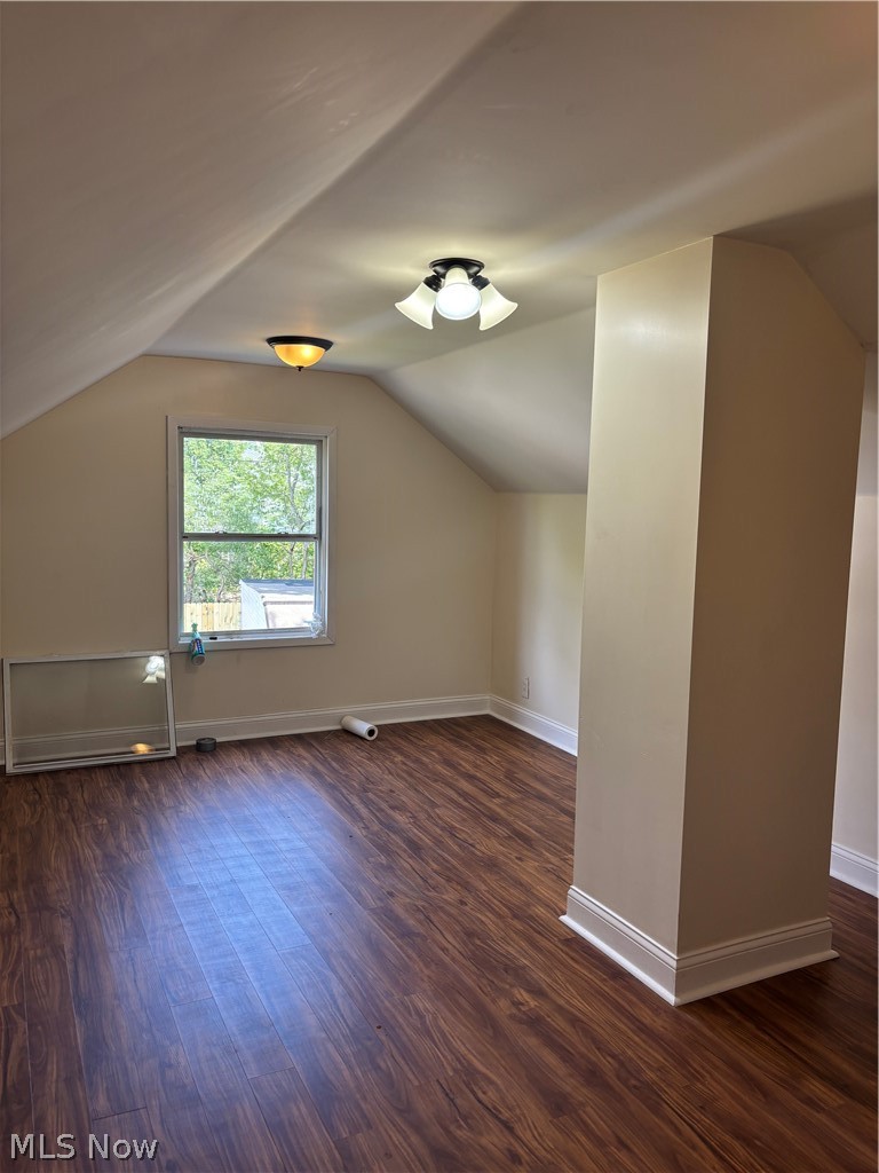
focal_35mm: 26
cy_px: 586
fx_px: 880
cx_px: 440
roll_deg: -2.4
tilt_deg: -7.1
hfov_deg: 53.1
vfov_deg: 67.3
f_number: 1.6
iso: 64
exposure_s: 1/120
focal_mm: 5.96
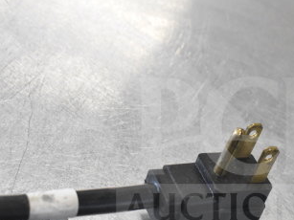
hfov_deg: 22.5
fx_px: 730
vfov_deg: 17.1
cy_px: 154
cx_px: 223
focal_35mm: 86
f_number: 7.1
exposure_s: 1/200
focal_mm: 30
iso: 6400
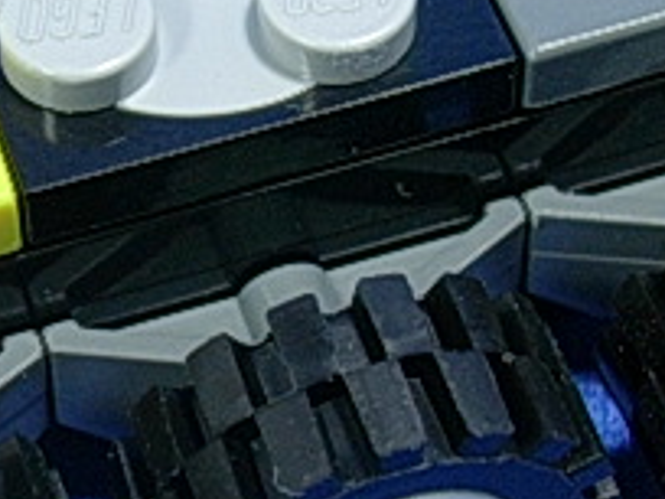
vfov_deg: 7.9
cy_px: 157
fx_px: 3612
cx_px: 199
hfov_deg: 10.5
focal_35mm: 188
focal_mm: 9
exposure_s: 1/17.9
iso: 70
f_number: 3.4
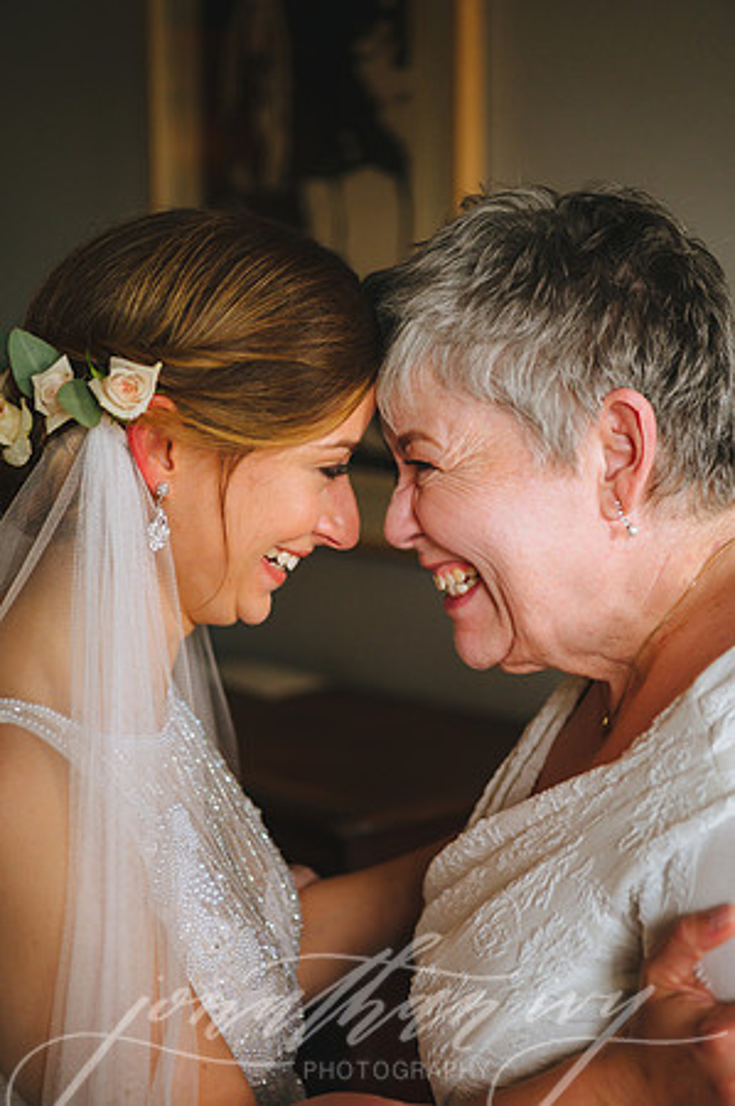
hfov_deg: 21.9
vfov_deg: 32.4
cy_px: 553
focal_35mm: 62
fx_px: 1903
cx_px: 368
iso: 1600
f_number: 2.8
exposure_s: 1/400
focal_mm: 62
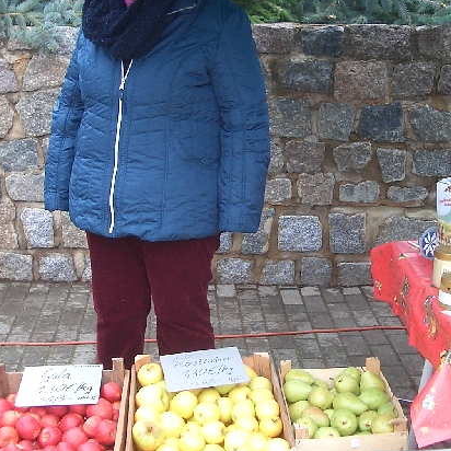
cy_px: 177
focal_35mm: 60
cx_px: 242
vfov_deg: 28.5
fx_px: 884
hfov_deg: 28.6
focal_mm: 5.8
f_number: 2.6
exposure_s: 1/60
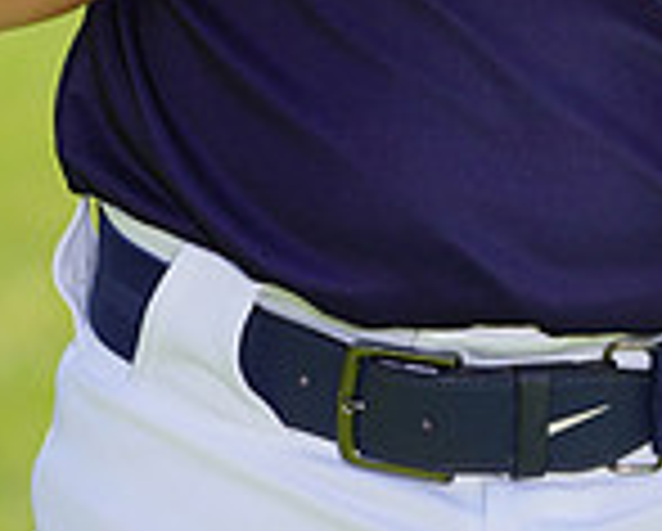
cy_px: -756
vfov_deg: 1.9
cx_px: 466
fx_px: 16382
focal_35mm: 835
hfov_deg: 2.3
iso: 100
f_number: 7.1
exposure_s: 1/250
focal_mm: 226
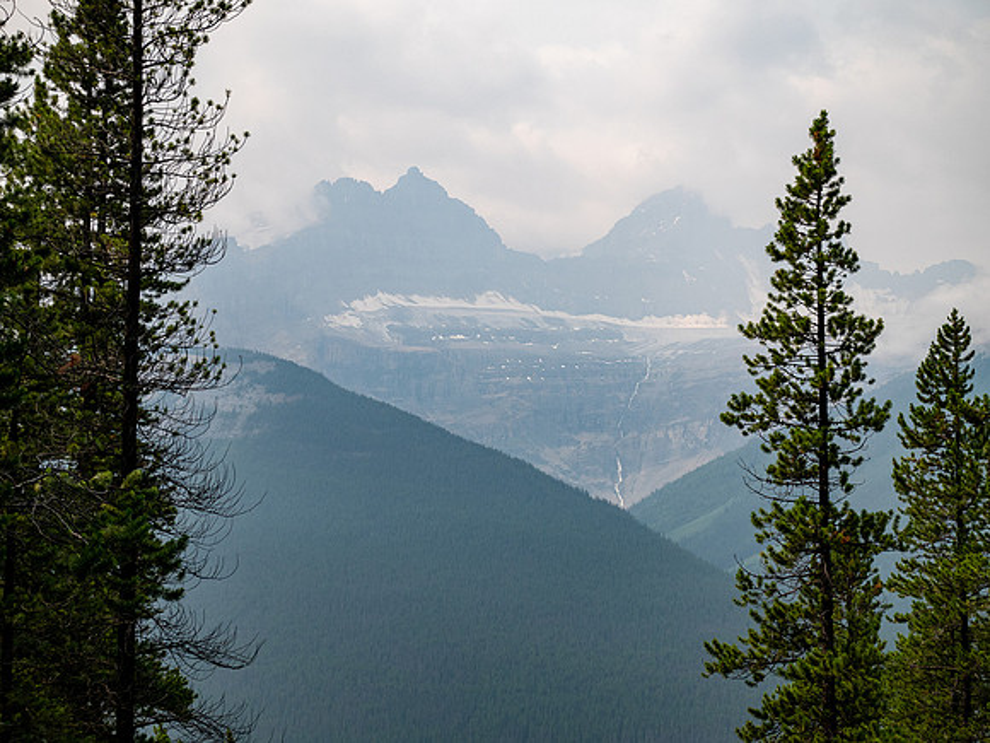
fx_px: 1830
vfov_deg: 22.9
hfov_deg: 30.3
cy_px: 372
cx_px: 495
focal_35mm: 64
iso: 200
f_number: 8
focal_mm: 32
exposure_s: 1/500
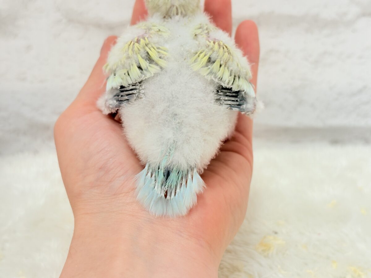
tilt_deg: -22.8
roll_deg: -0.3
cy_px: 139
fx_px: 557
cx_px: 186
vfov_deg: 28.0
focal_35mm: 52
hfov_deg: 36.8
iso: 40
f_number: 1.6
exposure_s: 1/50
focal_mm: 5.96
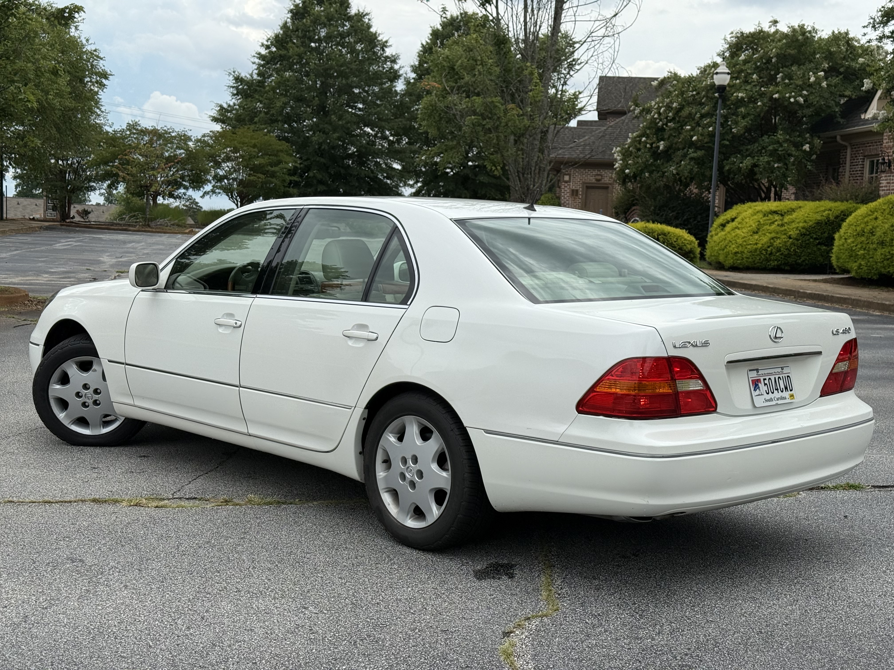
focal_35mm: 48
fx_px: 1240
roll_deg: -2.5
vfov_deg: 30.3
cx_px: 447
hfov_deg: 39.7
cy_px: 335
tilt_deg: -4.3
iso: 64
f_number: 1.78
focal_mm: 6.76
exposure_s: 1/5587
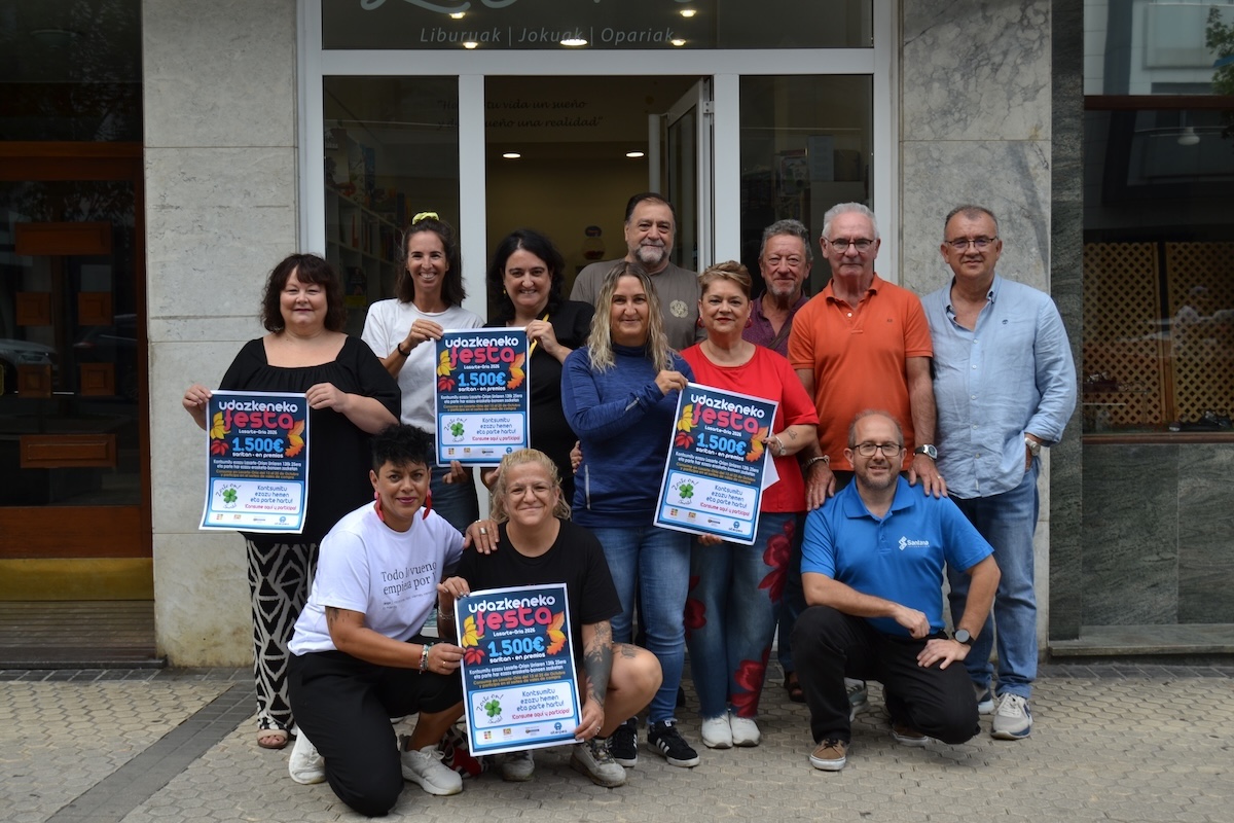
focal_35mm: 45
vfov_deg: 29.9
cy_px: 412
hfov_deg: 43.6
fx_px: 1542
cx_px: 617
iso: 100
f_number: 5.6
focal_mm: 30
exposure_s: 1/125
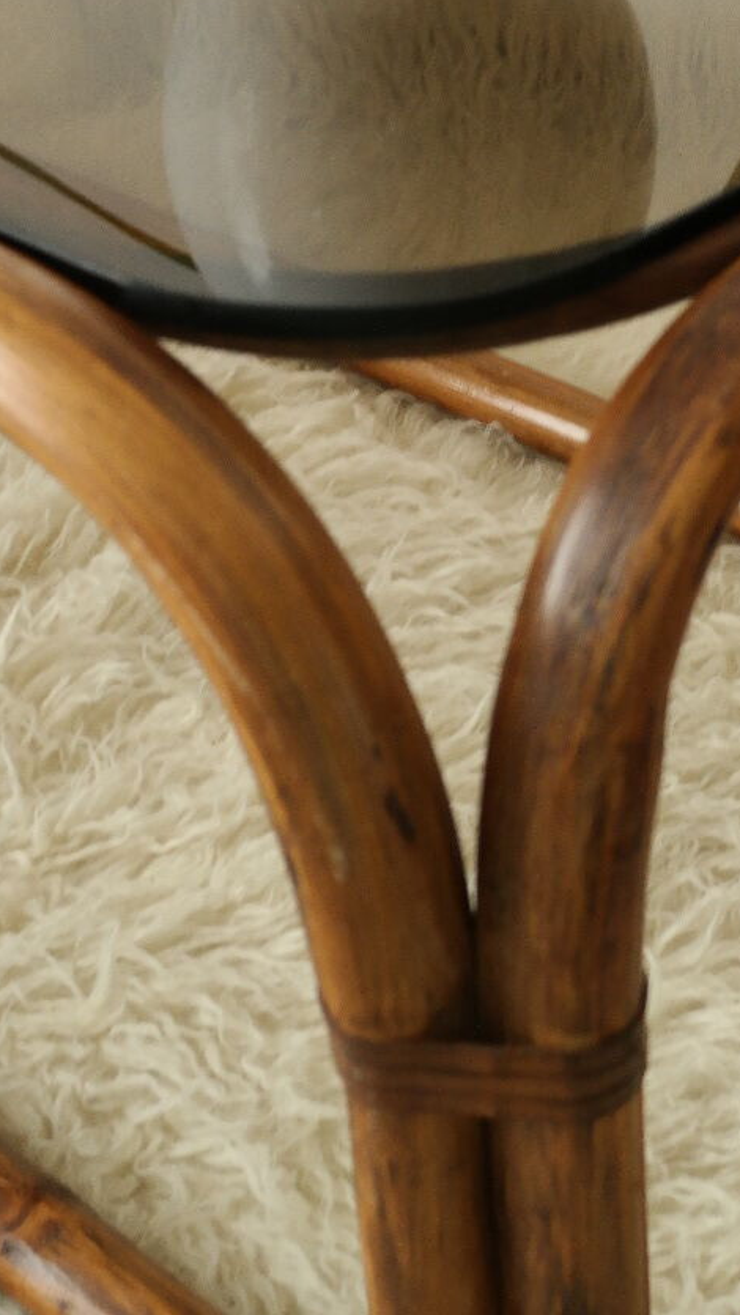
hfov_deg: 18.2
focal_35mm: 65
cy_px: 471
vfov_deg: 32.2
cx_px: 675
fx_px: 2266
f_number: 5.6
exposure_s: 1/25
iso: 800
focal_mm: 20
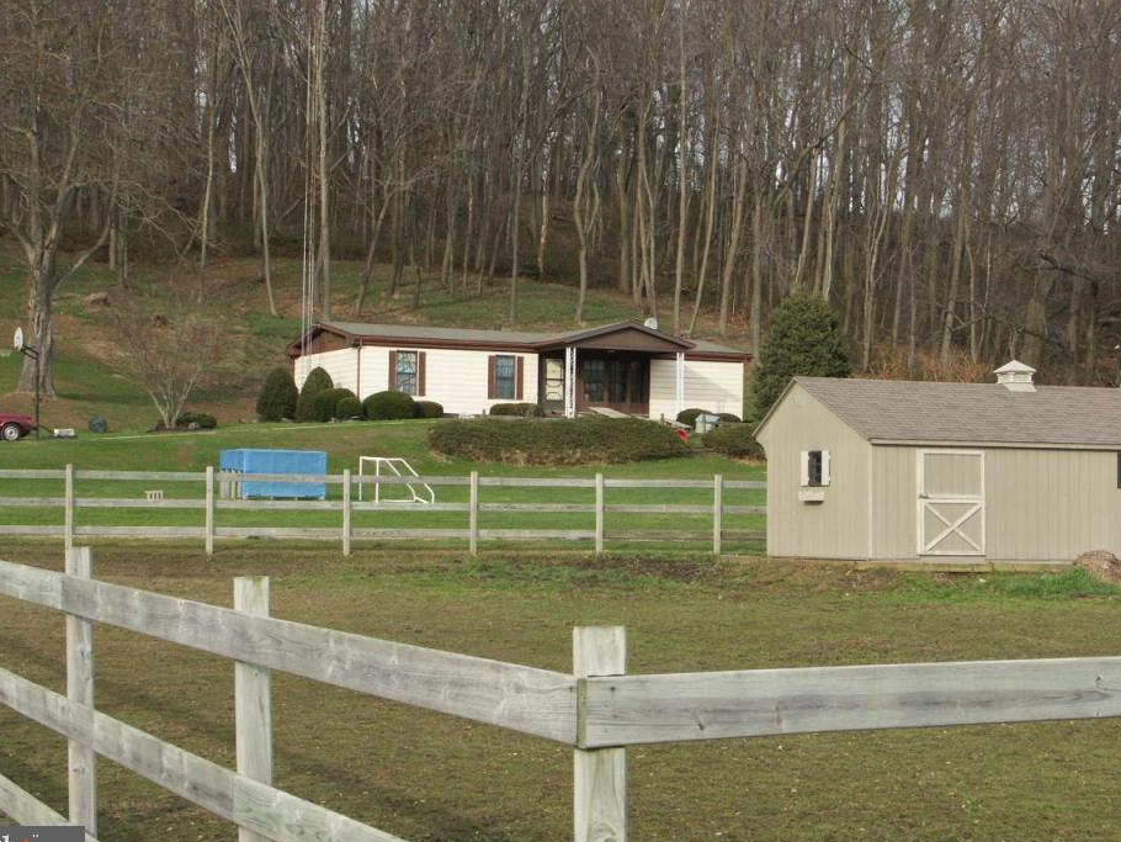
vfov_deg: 18.2
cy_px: 403
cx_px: 562
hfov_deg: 24.1
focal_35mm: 81
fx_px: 2624
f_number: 5
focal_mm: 18.41
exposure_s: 1/200
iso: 64
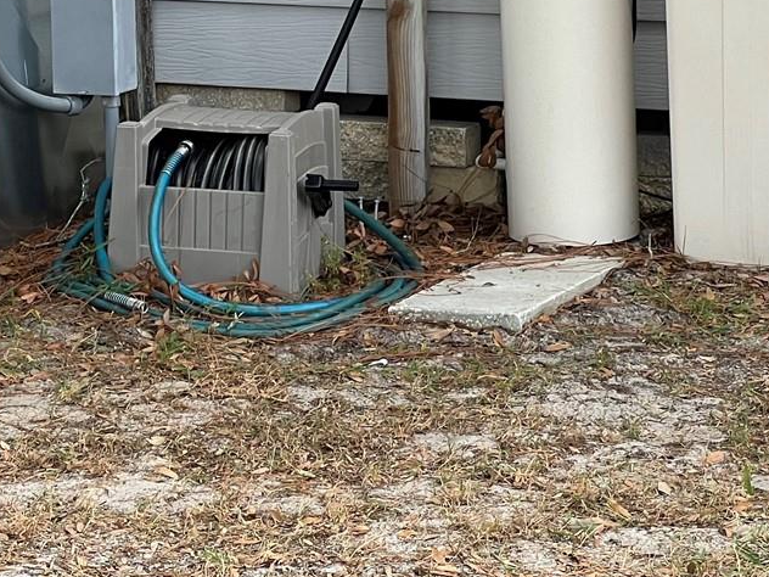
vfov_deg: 7.6
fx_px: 4332
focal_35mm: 195
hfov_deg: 10.1
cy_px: -67
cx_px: 67
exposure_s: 1/162
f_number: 2.8
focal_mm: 9
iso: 32
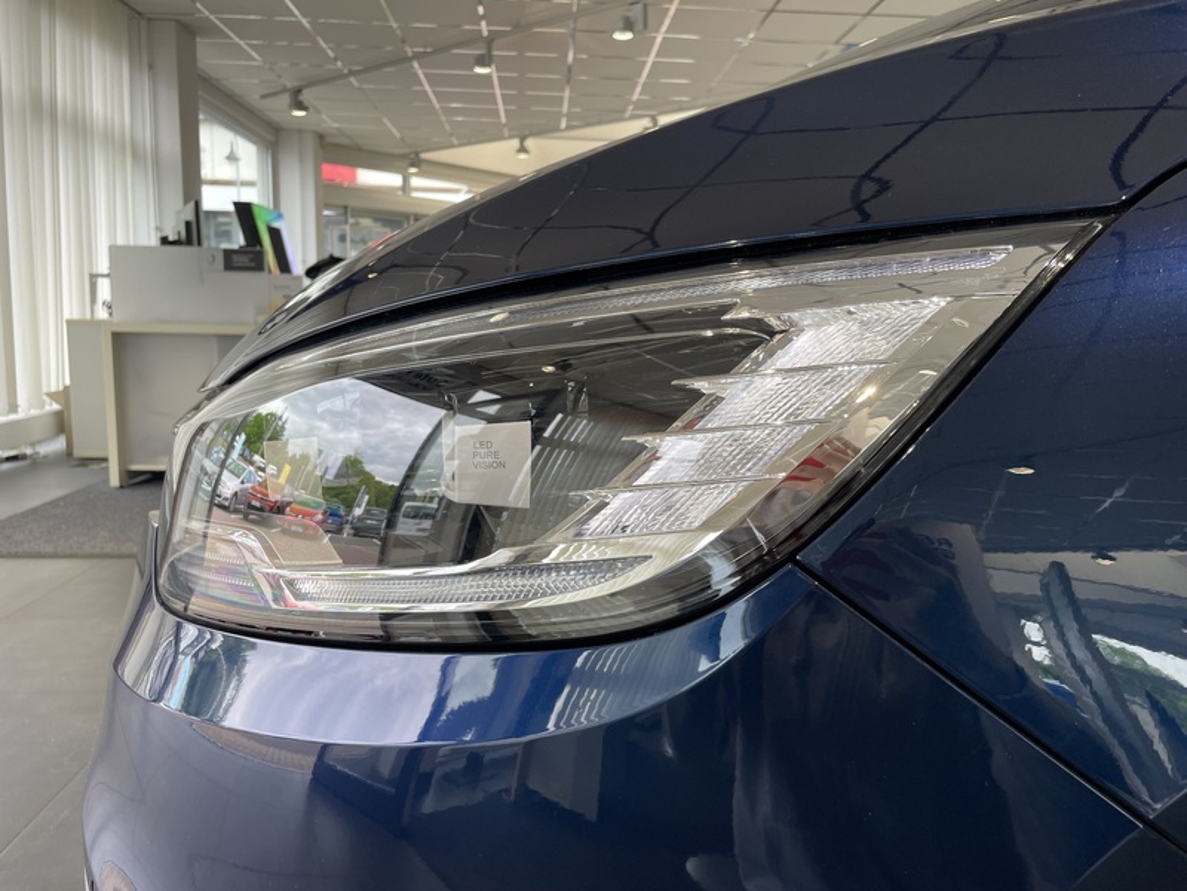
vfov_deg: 53.1
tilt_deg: -9.3
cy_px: 446
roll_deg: -0.9
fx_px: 892
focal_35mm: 26
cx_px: 594
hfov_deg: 67.3
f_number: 1.6
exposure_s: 1/100
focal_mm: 4.2
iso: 32
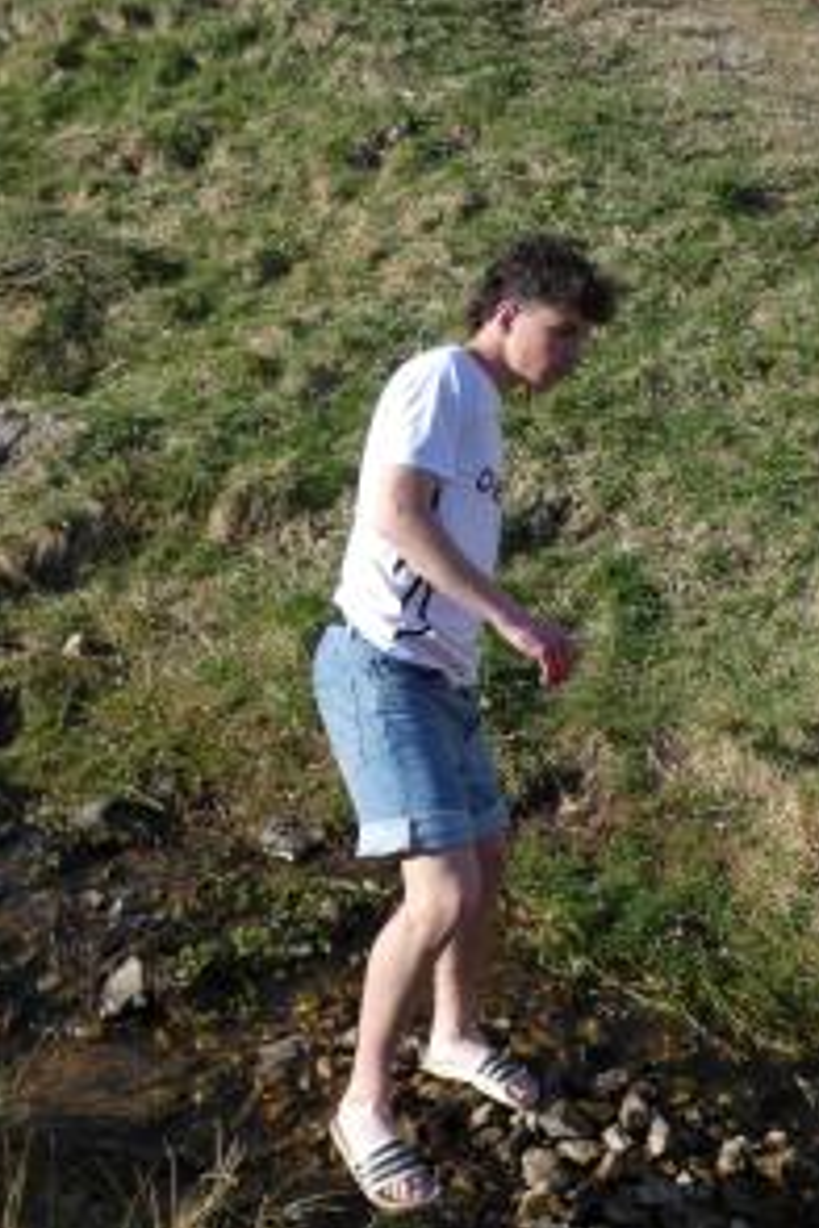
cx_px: 564
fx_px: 1740
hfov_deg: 26.3
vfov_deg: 38.9
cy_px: 618
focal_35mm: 51
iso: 80
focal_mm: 6.5
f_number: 3.5
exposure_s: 1/640
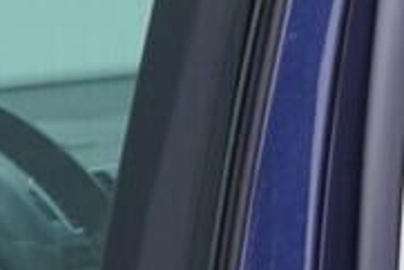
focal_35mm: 286
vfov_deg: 4.7
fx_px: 3212
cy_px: 580
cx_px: 761
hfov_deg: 7.0
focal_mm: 24
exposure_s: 1/40
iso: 200
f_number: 2.8
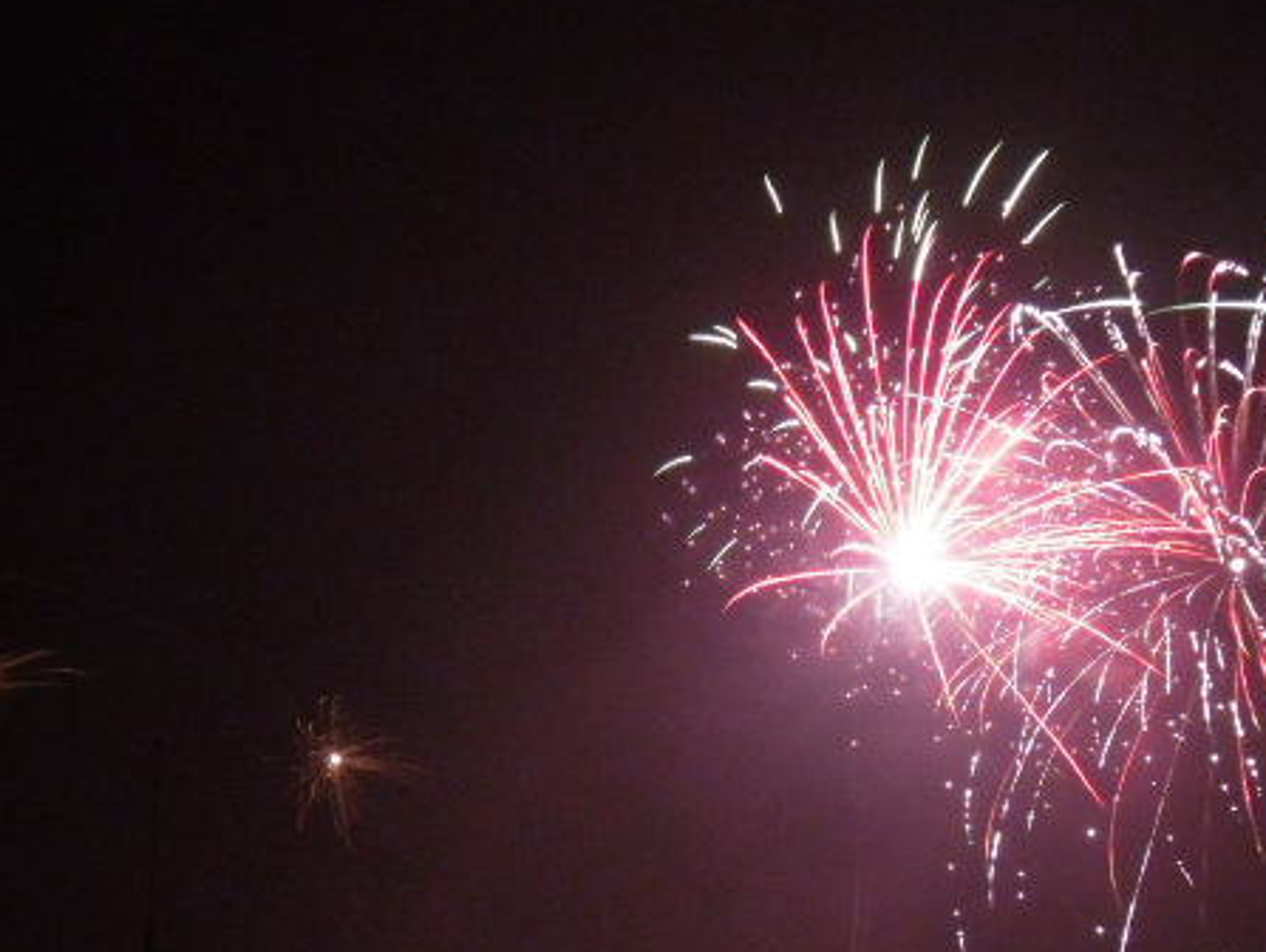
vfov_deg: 14.3
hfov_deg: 19.1
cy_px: 802
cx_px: 719
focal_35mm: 103
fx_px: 3770
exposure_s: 4
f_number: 8.2
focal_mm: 6.3
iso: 400
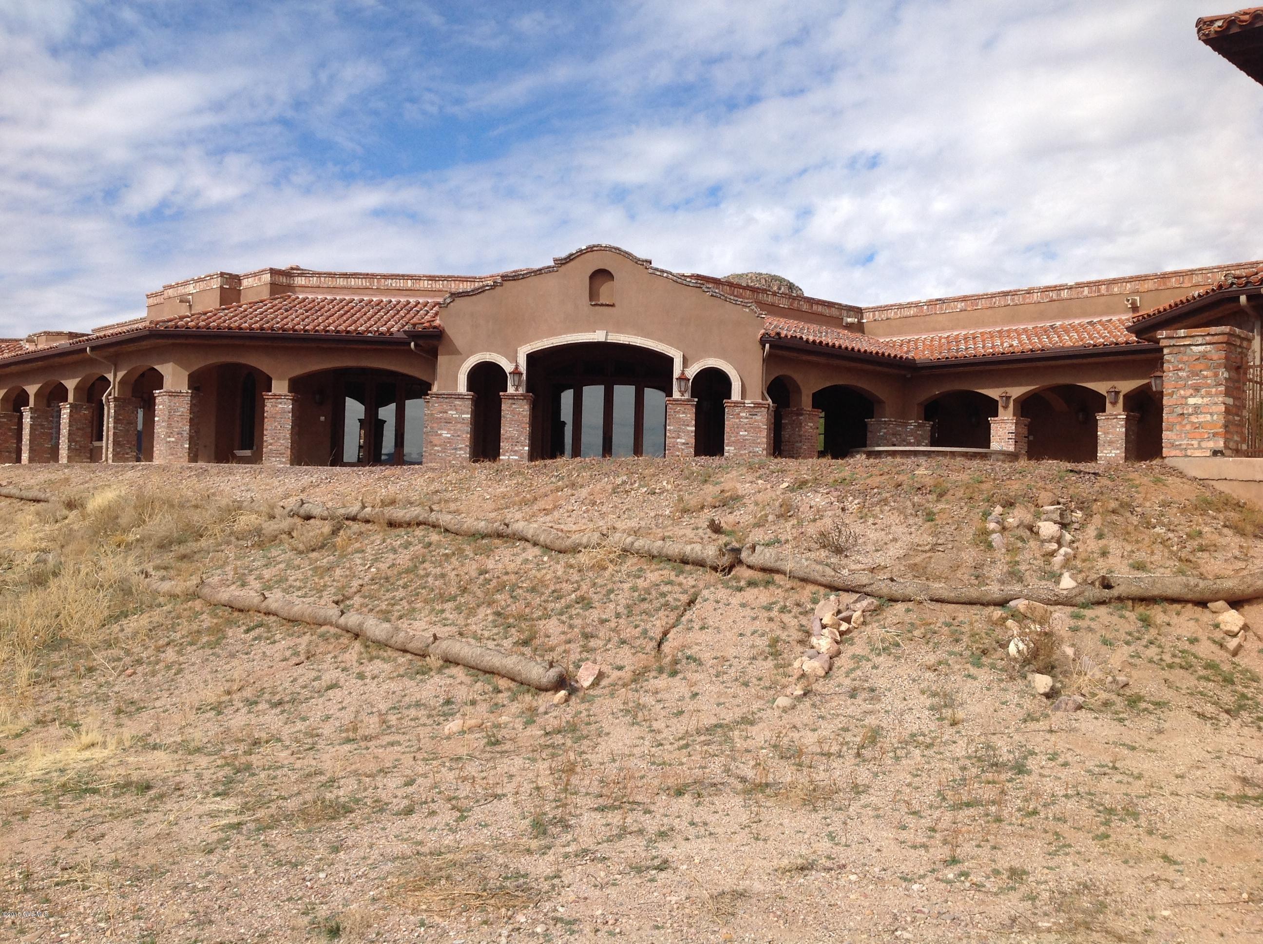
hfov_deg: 52.7
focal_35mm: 35
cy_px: 472
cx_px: 632
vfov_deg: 40.6
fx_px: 1275
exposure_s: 1/2016
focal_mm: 4.28
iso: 50
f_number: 2.4
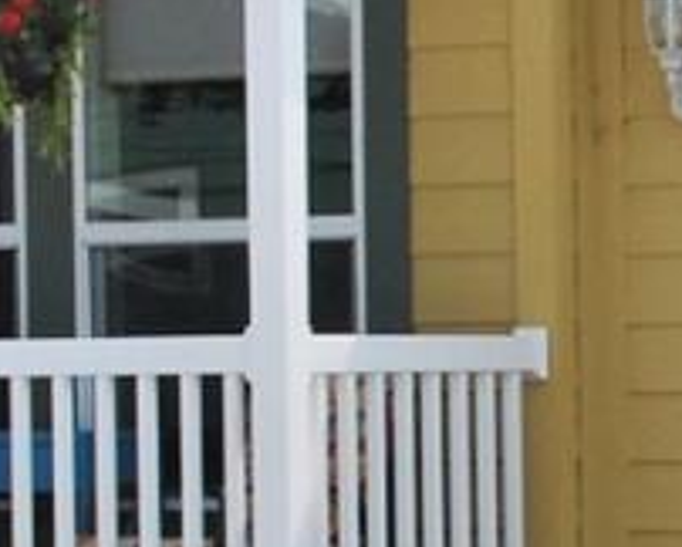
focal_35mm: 272
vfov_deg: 5.7
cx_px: 797
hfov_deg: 7.1
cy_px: 495
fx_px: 5496
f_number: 11
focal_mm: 26
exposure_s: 1/500
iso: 400
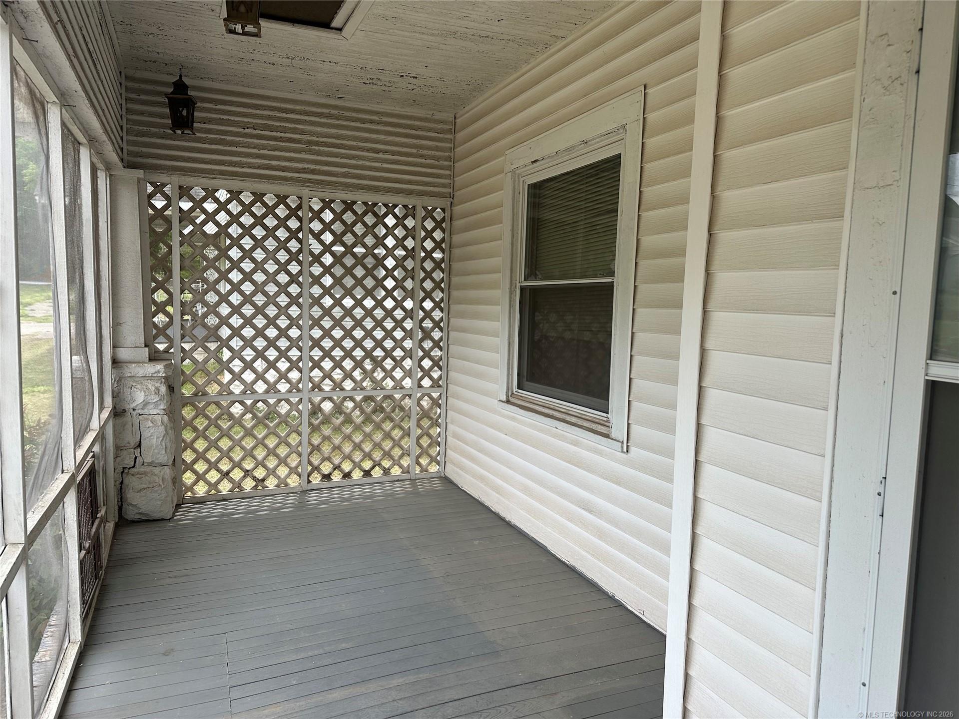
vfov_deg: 56.8
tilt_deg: -4.8
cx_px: 480
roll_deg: -1.7
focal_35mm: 24
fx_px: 665
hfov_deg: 71.6
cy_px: 360
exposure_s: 1/850
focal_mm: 6.86
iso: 80
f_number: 1.78
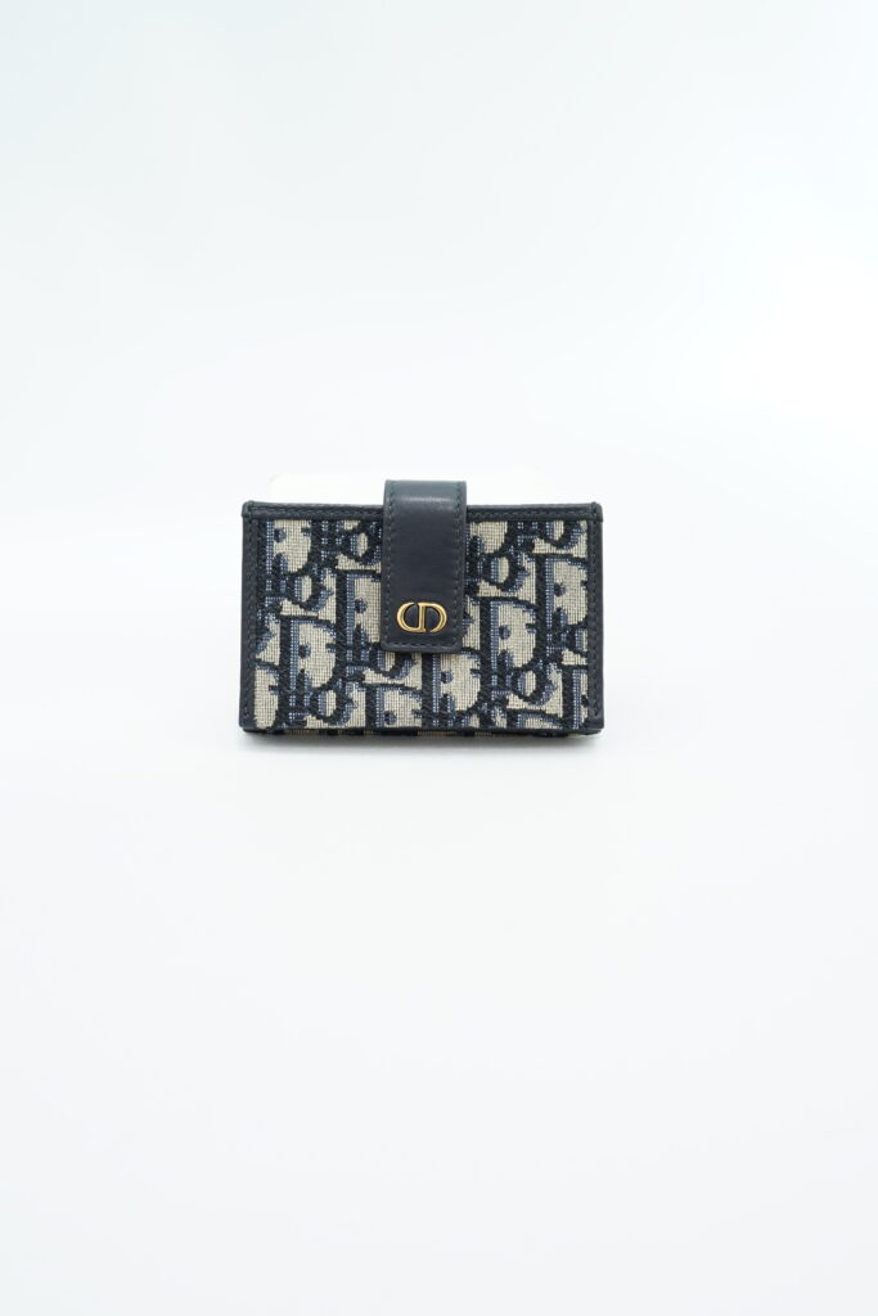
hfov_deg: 27.0
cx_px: 439
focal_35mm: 50
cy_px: 658
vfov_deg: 39.6
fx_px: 1828
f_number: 6.3
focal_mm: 50
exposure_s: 1/6
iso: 640
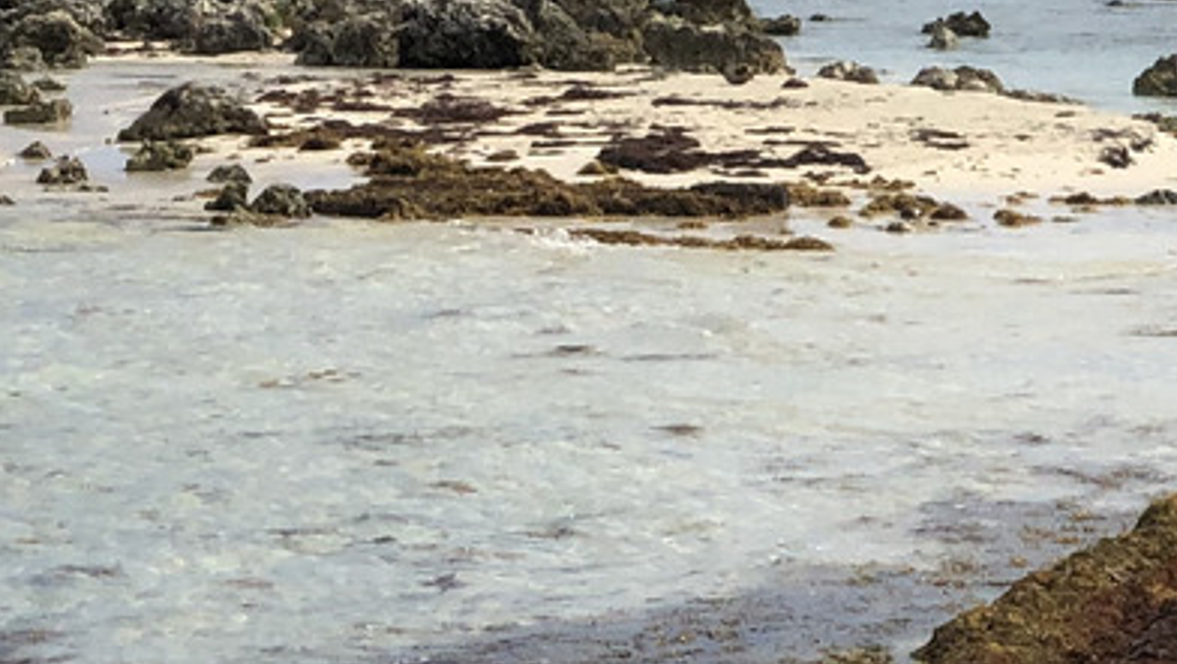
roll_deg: +0.8
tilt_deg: +4.4
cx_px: 264
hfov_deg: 9.3
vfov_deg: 5.1
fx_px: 7213
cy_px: -820
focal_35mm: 231
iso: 16
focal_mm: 6
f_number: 2.4
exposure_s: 1/2288
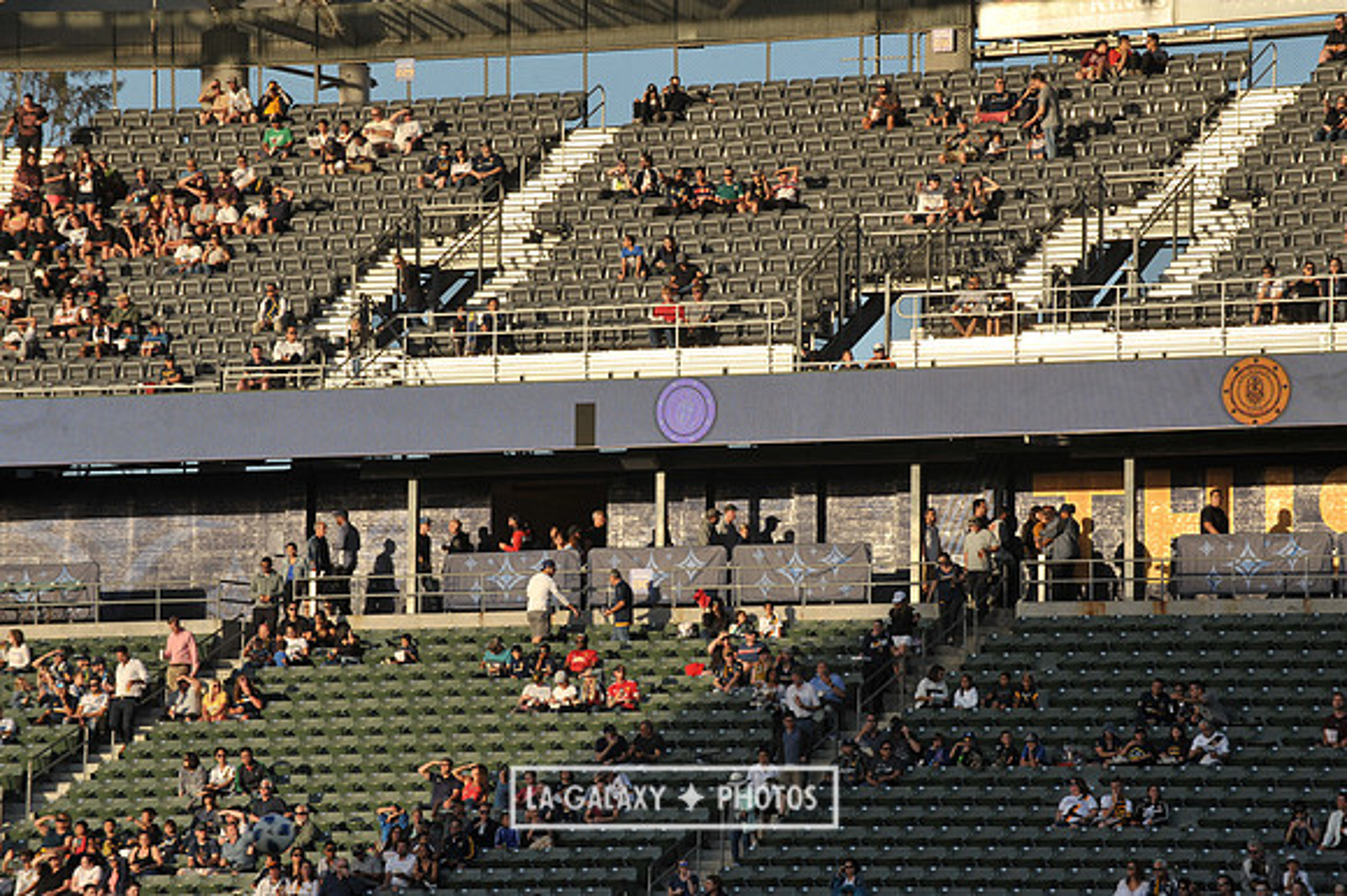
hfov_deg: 10.3
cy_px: 448
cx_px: 674
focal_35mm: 200
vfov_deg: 6.9
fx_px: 7479
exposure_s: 1/500
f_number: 11
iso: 400
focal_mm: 200
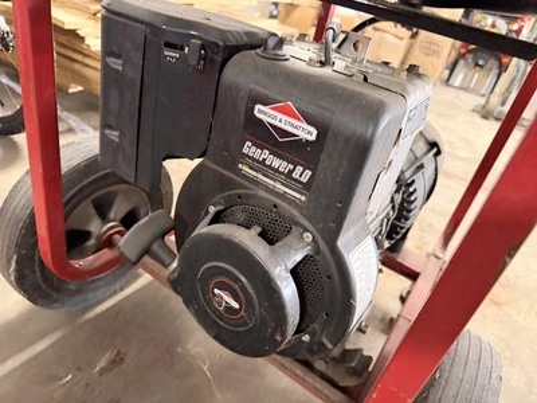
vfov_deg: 56.8
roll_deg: -13.1
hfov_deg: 71.6
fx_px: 372
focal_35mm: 24
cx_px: 268
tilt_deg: -28.5
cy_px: 202
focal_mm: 6.76
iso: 800
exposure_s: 1/40
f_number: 1.78
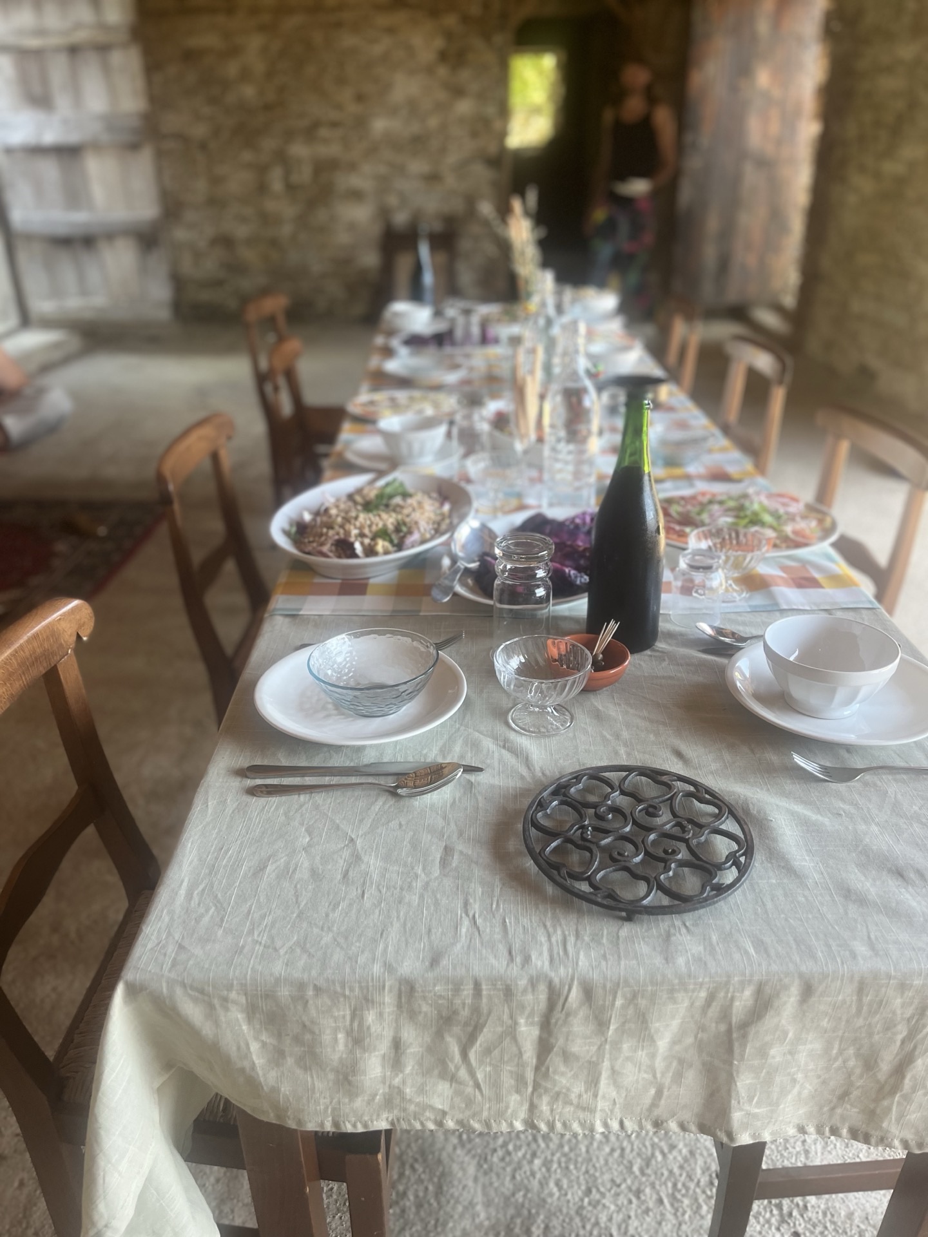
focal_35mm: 26
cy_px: 618
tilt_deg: -26.2
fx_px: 929
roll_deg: +1.0
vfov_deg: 67.3
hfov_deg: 53.1
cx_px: 464
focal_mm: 5.1
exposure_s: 1/121
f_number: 1.6
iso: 80
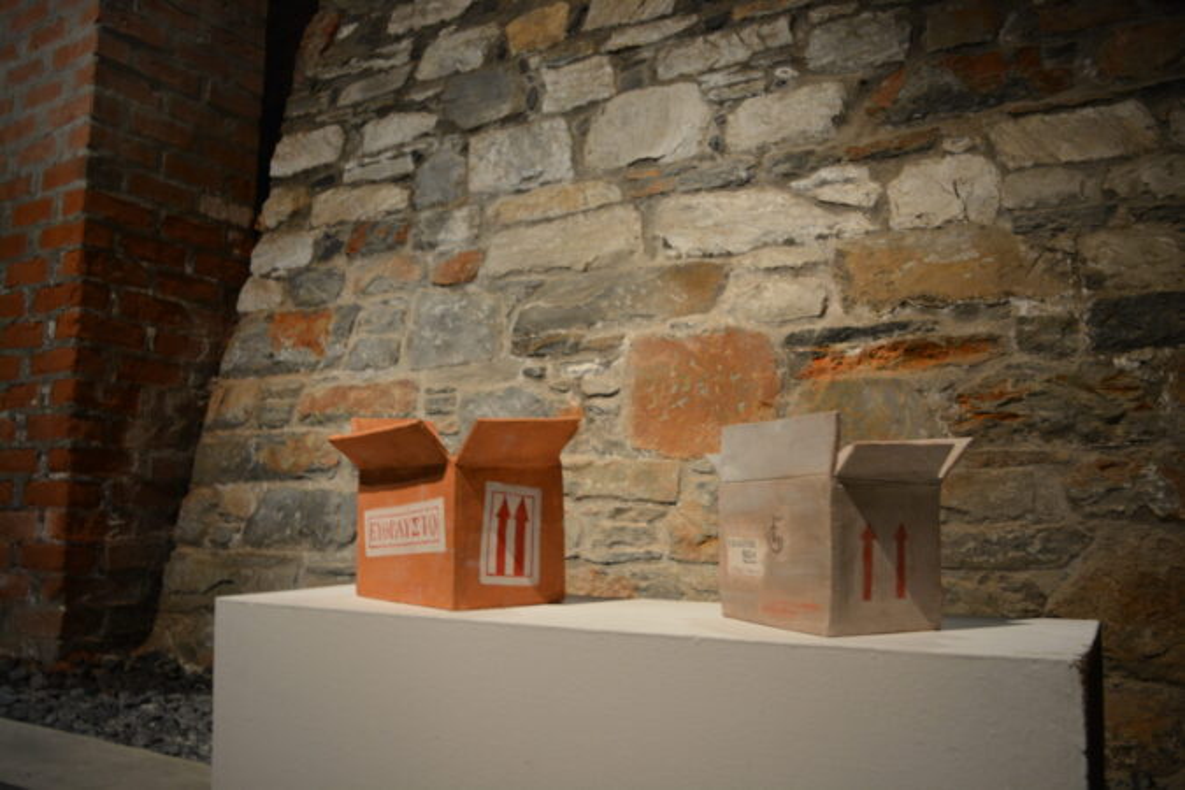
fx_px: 987
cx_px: 592
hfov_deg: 61.9
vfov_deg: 43.6
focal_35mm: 30
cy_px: 395
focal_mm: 20
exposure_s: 1/30
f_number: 3.8
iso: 800
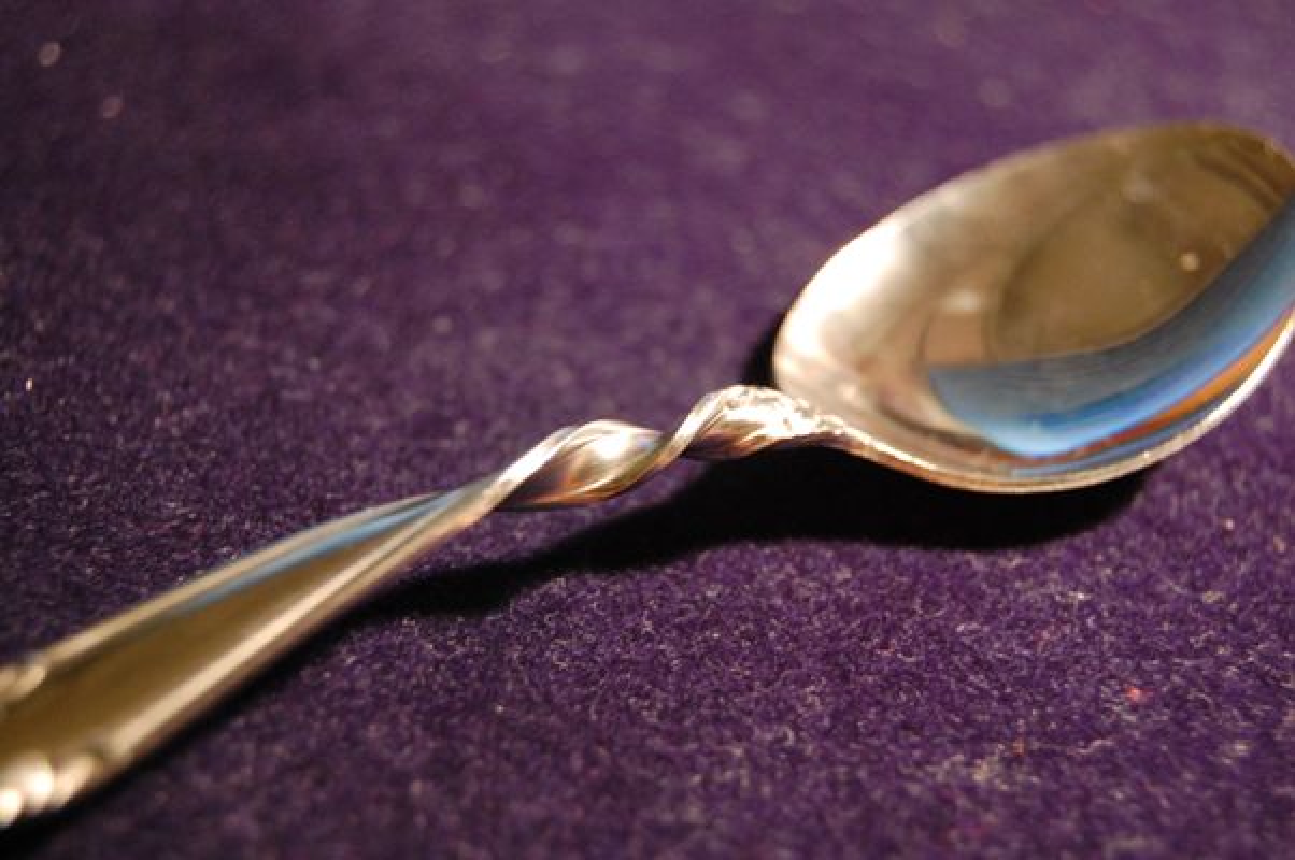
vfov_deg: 23.7
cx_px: 648
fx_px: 2048
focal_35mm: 57
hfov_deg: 35.1
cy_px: 430
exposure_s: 1/20
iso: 1600
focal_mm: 38
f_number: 5
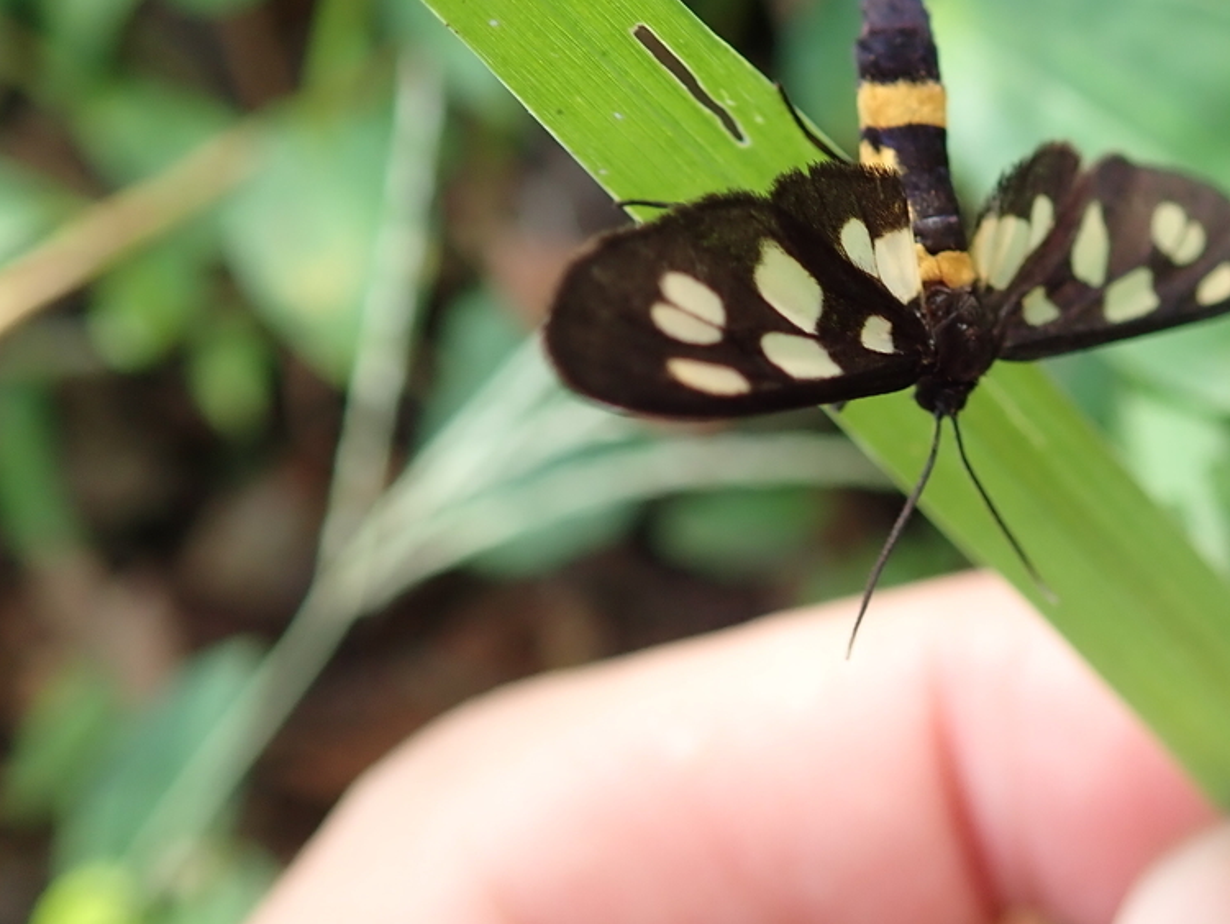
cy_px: 302
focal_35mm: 48
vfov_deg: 30.0
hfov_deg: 39.1
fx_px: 1706
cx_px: 828
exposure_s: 1/125
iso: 160
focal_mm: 5.5
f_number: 2.3
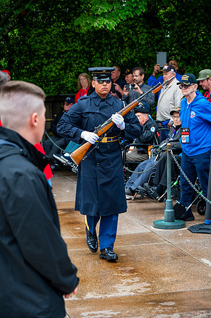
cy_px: 159
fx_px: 864
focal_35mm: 98
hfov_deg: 13.9
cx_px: 106
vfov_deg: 20.8
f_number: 6.3
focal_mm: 98
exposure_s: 1/100
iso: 800
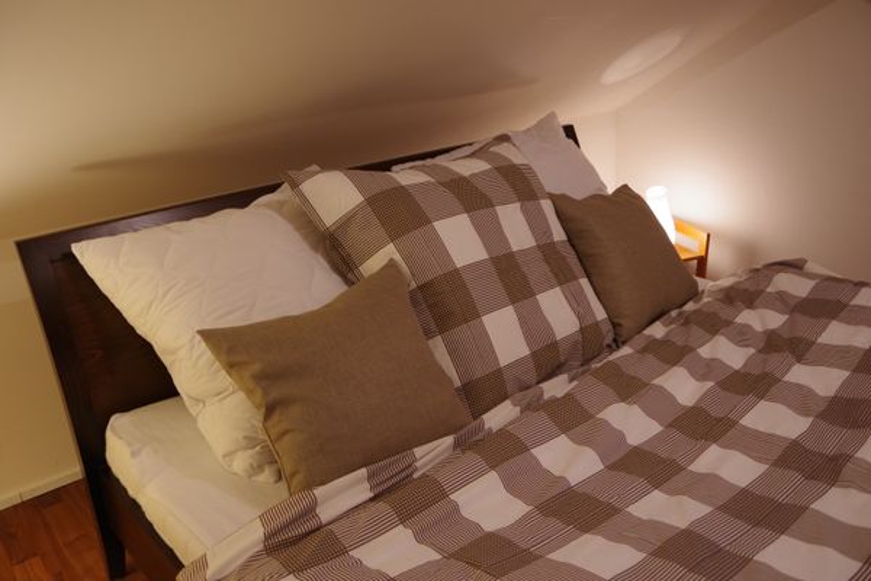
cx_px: 436
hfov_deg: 60.3
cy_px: 290
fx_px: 750
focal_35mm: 31
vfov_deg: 42.3
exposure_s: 1/50
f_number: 4
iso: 800
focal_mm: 21
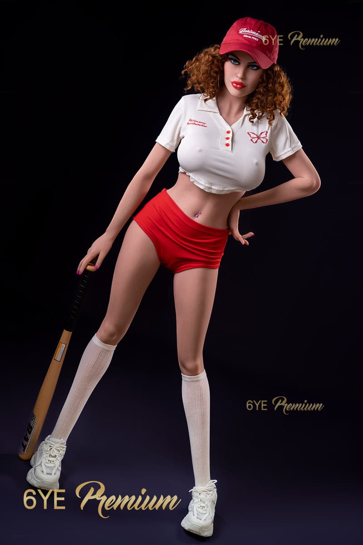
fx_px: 892
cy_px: 272
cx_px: 182
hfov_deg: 23.0
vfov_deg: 33.9
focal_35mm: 59
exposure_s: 1/100
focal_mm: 59
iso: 50
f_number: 4
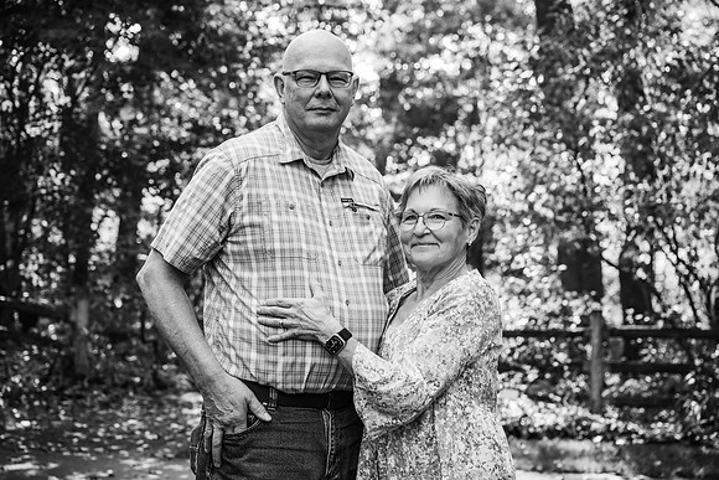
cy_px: 240
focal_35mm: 60
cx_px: 360
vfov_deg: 22.6
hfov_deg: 33.4
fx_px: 1199
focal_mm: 60
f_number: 4.5
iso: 400
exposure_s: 1/250
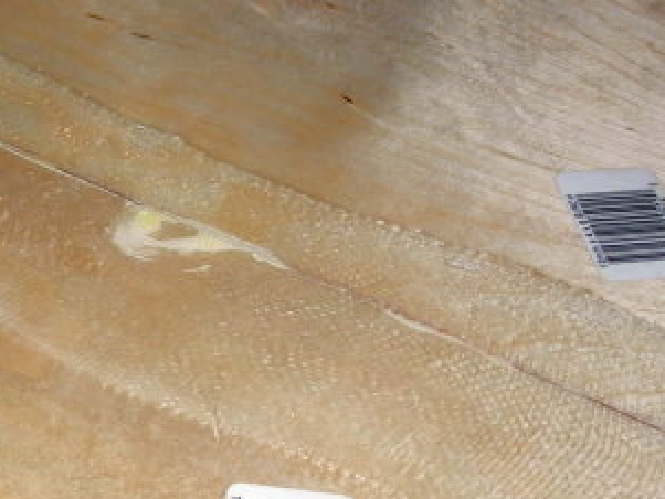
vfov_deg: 14.7
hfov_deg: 19.1
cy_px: 238
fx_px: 1941
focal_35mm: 101
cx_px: 55
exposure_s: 1/60.1
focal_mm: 7.8
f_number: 2.8
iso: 64
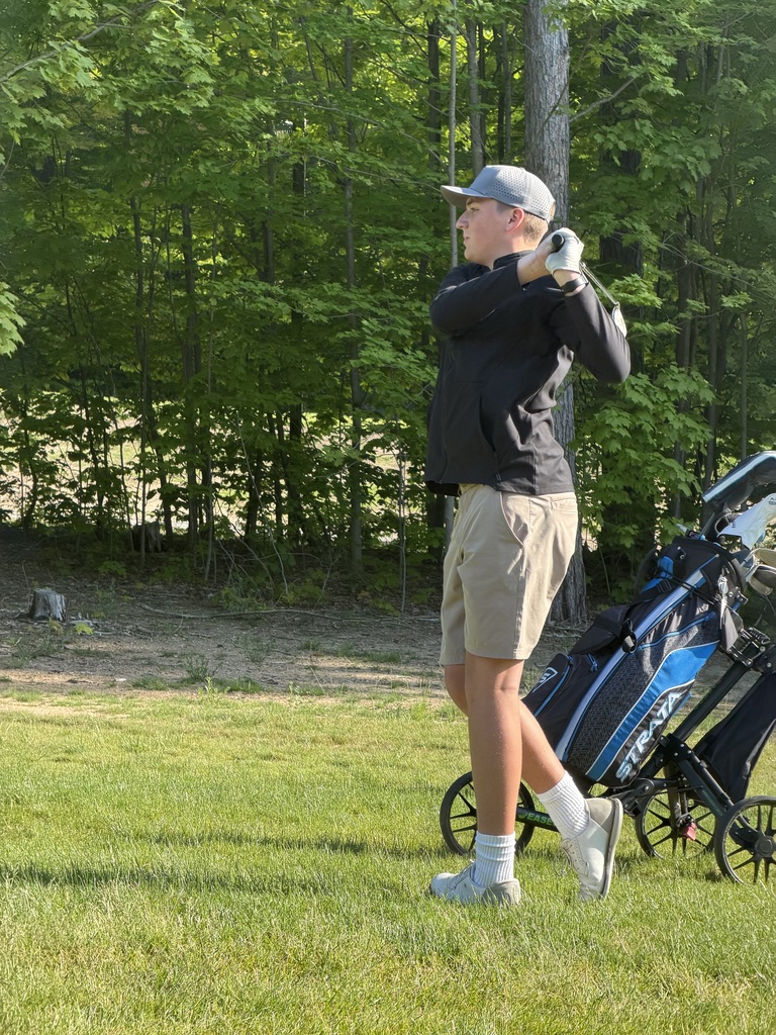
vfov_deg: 19.6
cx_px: 388
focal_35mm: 100
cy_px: 518
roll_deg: -1.5
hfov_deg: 14.8
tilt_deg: +0.2
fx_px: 2989
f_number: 2.8
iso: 50
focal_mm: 16.89
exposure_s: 1/245
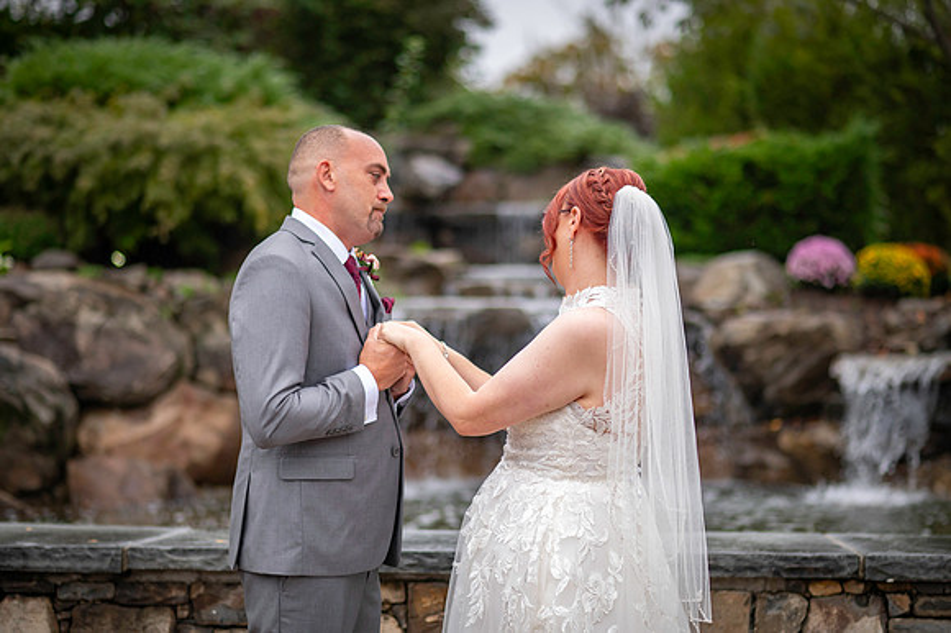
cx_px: 476
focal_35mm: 85
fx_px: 2244
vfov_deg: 16.1
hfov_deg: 23.9
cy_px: 316
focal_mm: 85
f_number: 2.2
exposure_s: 1/3200
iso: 640
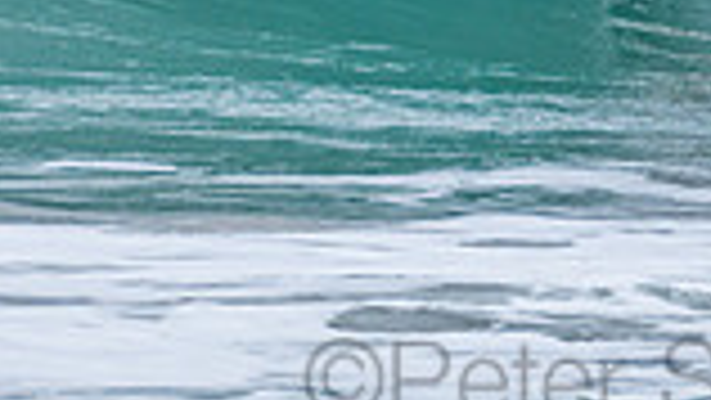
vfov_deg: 0.4
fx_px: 54277
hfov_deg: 0.8
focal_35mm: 2878
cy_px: -366
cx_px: 652
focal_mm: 500
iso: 125
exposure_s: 1/500
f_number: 5.6
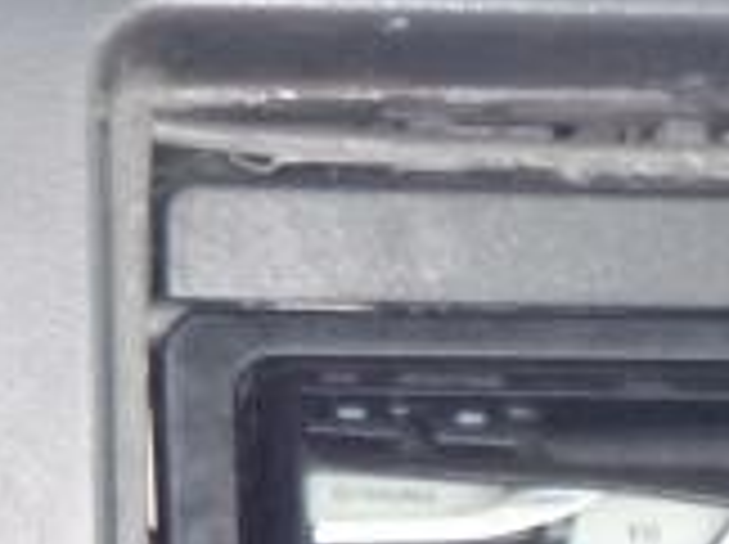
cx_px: 446
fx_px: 4164
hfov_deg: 10.0
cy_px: 1416
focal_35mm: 198
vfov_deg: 7.0
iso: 400
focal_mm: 4.5
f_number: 3.9
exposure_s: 1/60
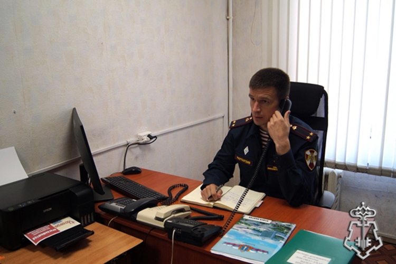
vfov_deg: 40.0
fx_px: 363
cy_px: 132
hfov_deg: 57.2
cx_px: 198
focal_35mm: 33
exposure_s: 1/60
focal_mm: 22
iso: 200
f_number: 4
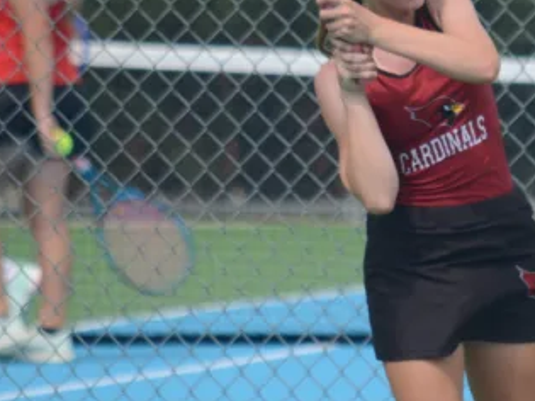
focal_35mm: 1032
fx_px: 15944
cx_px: 416
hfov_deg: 1.9
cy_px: 109
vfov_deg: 1.4
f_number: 5.6
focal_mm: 300
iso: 400
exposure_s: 1/1600
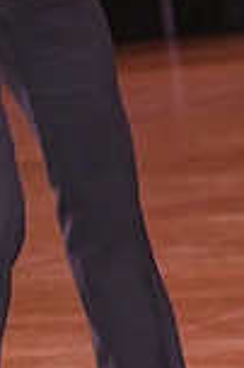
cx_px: 289
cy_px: -182
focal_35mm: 420
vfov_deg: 4.9
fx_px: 4279
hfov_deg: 3.3
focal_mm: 110
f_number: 5.6
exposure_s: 1/200
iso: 2000
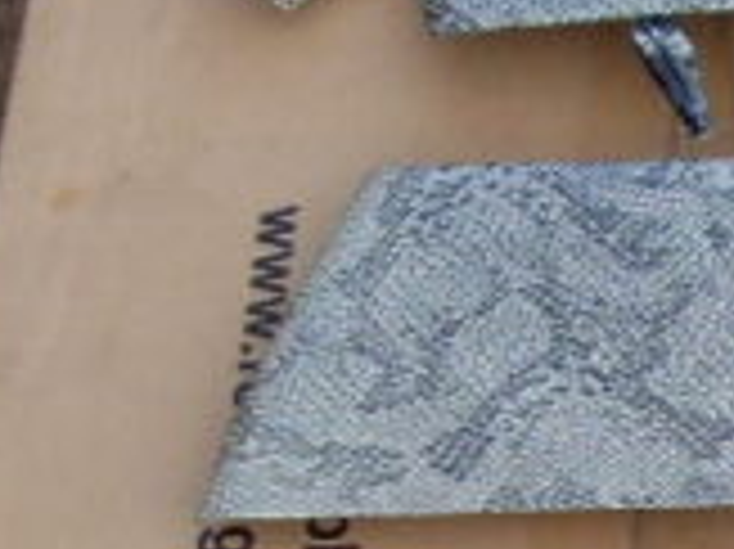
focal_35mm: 172
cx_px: 1536
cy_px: 891
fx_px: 3644
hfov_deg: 10.4
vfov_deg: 8.4
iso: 80
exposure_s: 1/350
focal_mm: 6.3
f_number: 2.8
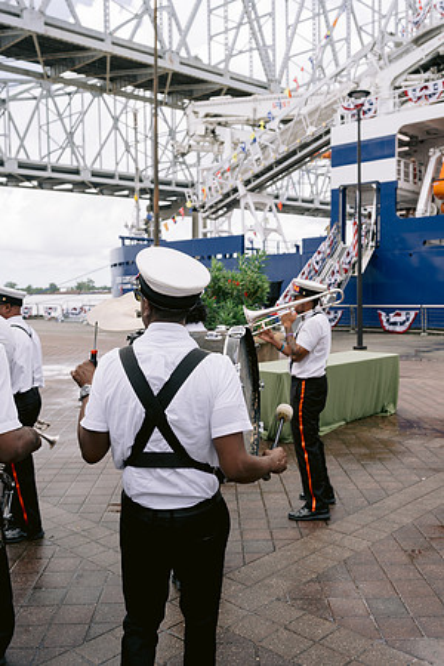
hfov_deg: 37.9
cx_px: 222
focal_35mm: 35
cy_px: 333
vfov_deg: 54.4
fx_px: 647
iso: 64
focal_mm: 35
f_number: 5
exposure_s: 1/320
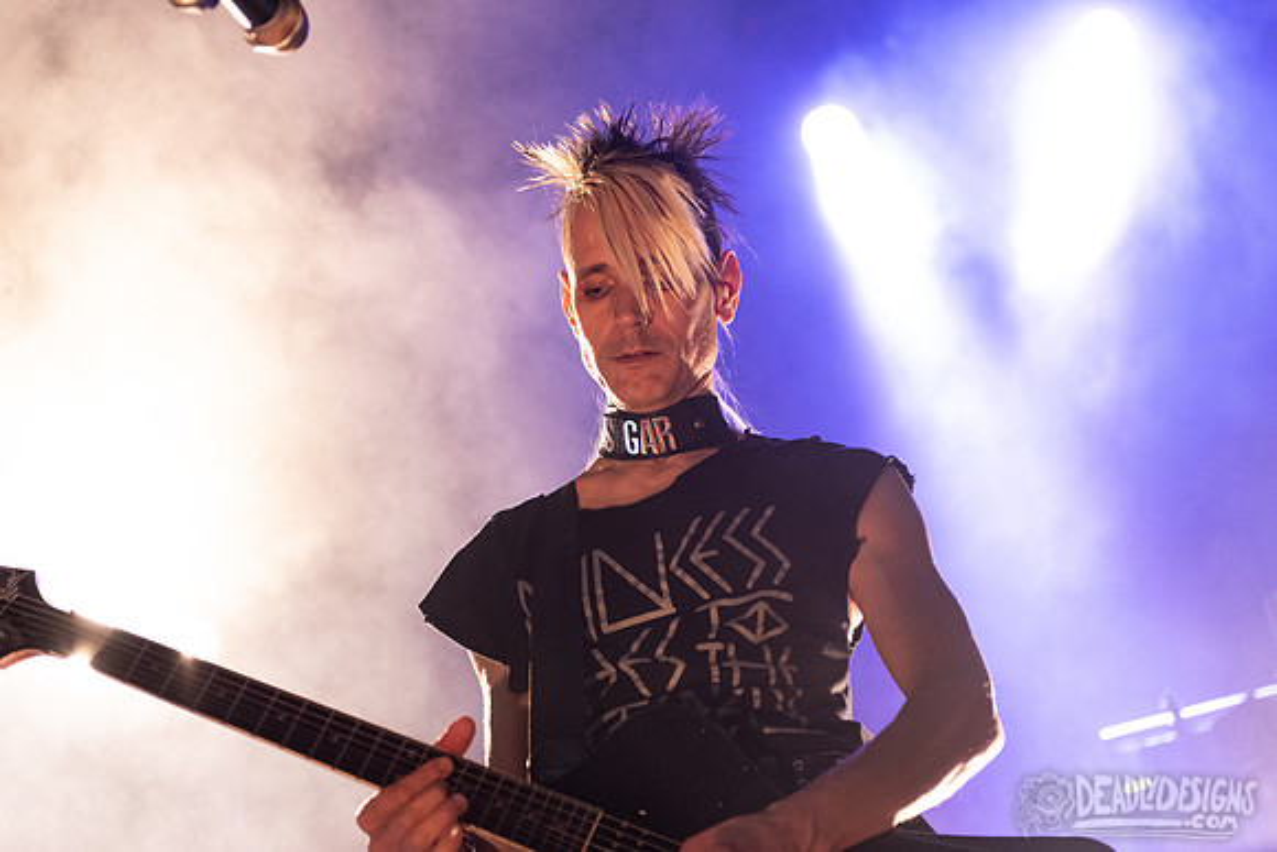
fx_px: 2484
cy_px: 426
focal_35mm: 70
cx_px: 638
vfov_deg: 19.5
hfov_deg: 28.8
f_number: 3.2
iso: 3200
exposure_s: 1/320
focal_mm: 70
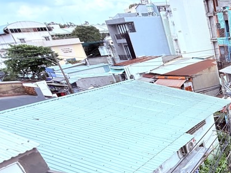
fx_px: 233
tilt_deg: -33.4
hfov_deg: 40.4
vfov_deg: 38.0
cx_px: 265
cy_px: 155
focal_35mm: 35
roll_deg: +4.8
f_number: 2.2
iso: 50
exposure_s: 1/585
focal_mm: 2.22
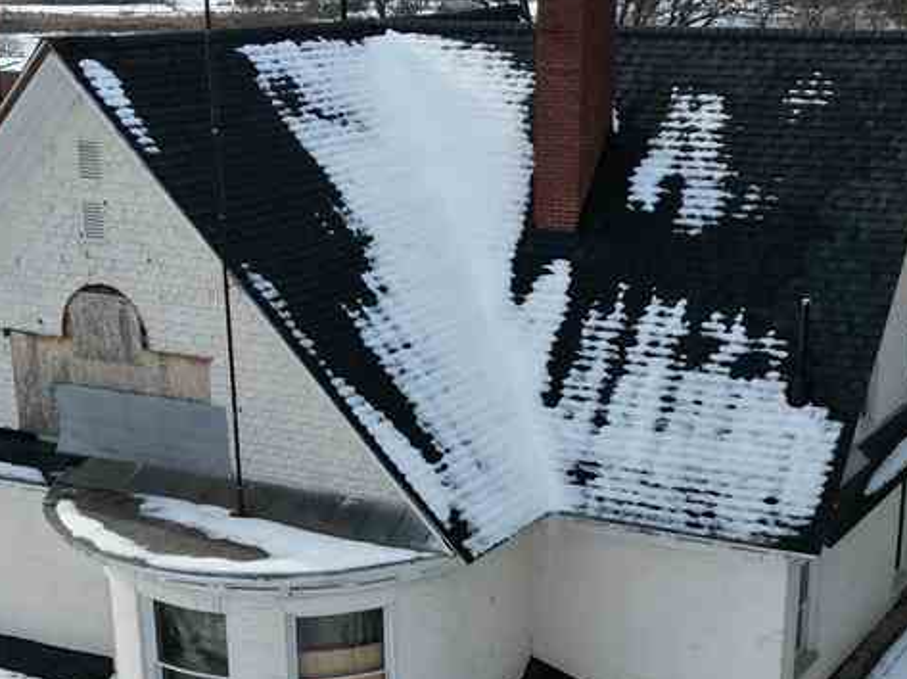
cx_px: 502
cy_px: 612
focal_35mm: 65
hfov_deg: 29.8
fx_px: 1702
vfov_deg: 22.0
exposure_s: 1/3200
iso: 150
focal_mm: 6.72
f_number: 1.7
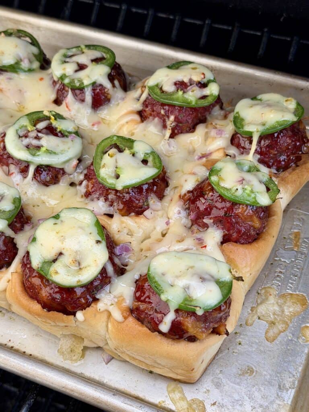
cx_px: 154
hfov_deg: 30.3
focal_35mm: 48
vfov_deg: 39.7
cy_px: 206
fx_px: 571
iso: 64
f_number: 1.78
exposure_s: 1/646
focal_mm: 6.76
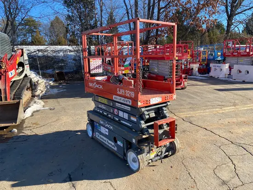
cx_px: 126
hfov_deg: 67.3
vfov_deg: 53.1
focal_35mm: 26
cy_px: 95
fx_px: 190
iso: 32
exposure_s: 1/1072
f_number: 1.8
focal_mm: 4.25
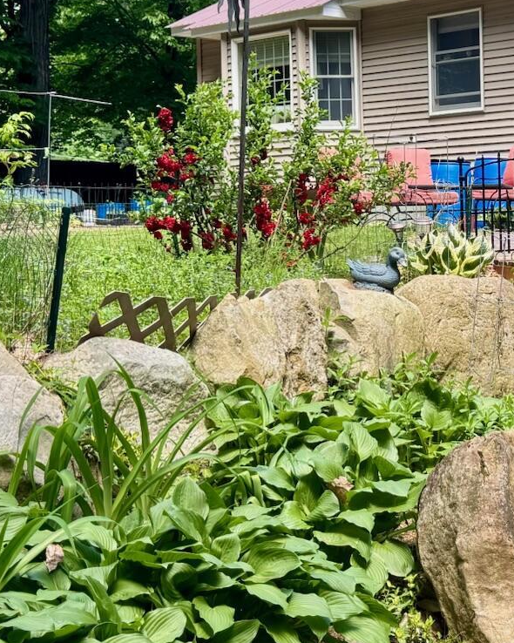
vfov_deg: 29.0
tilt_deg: -0.5
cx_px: 510
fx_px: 1237
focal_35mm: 65
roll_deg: +0.6
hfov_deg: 22.6
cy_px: 227
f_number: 1.78
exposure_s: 1/615
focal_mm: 6.76
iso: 80
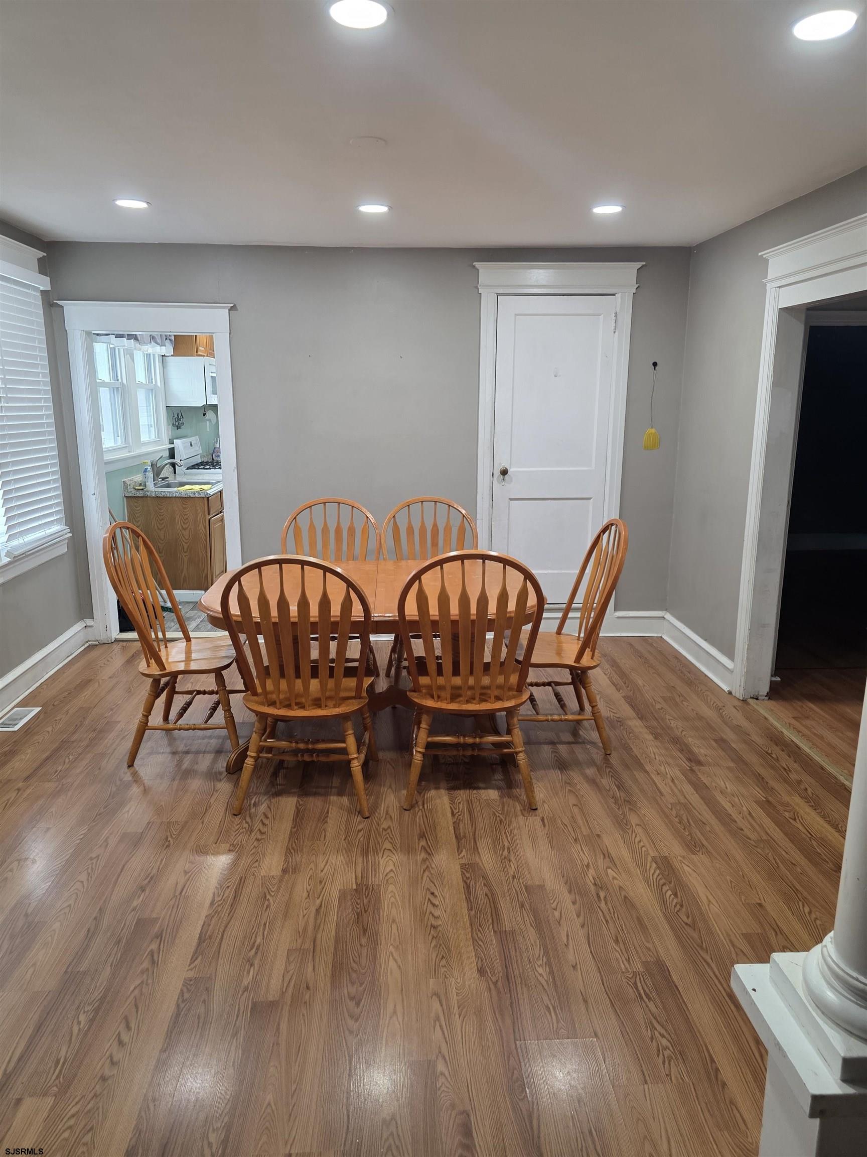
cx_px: 434
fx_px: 768
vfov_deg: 73.9
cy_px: 578
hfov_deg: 58.9
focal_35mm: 23
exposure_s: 1/120
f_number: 1.7
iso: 200
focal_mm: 6.3
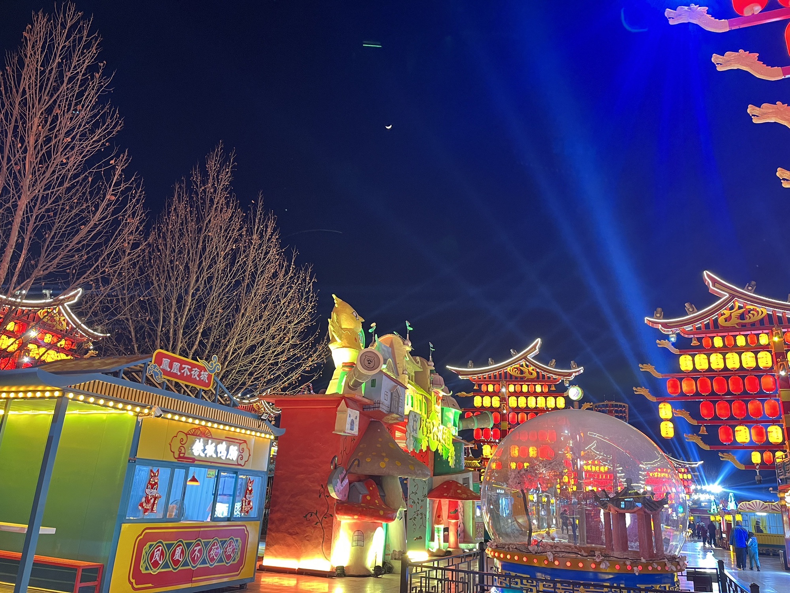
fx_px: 593
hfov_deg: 67.3
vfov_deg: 53.1
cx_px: 395
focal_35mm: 26
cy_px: 296
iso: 400
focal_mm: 5.1
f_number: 1.6
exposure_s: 1/50
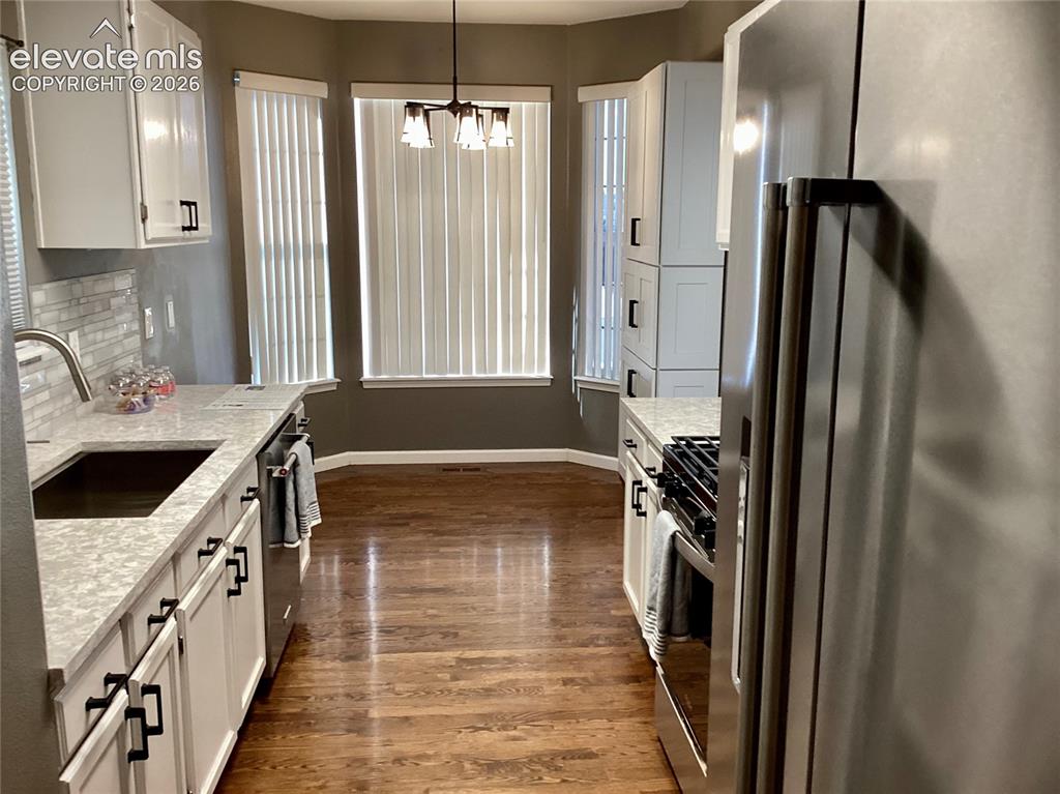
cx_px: 530
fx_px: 949
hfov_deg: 58.4
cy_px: 397
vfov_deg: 45.4
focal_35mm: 31
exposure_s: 1/60
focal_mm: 3.3
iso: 125
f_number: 2.4
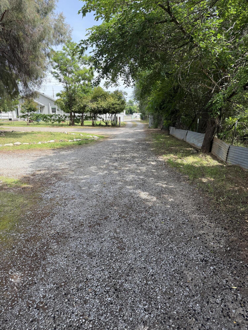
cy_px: 165
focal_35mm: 24
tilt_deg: -11.2
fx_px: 229
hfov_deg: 56.8
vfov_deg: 71.6
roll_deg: -0.2
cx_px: 124
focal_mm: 6.76
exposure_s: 1/1553
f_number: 1.78
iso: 100
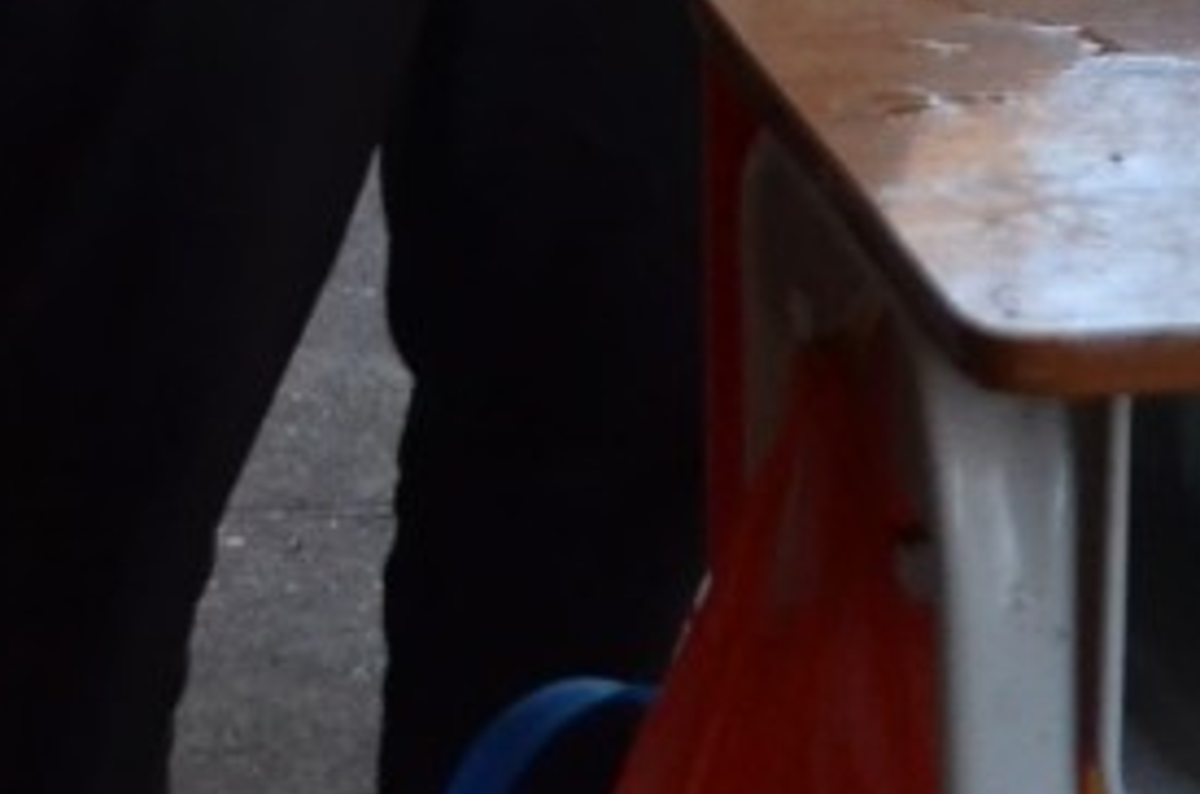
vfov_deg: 5.9
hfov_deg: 9.3
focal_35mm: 217
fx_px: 7232
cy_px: -1370
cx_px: -559
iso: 720
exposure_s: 1/1000
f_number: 4
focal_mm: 21
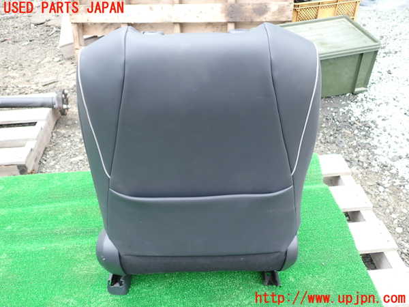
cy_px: 154
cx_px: 204
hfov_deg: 60.0
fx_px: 354
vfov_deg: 46.8
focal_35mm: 30
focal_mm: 5.4
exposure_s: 1/60
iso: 125
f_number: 2.3
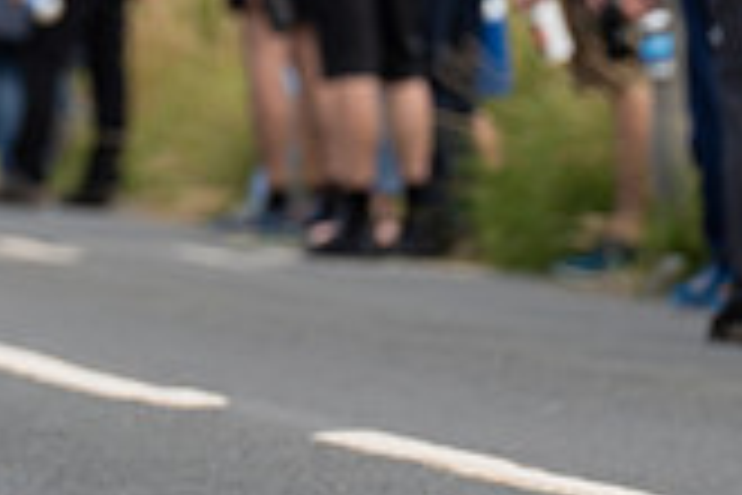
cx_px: -968
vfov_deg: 1.3
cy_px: -559
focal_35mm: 1028
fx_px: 21187
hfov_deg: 2.0
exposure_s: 1/800
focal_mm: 194
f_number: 4.5
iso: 250
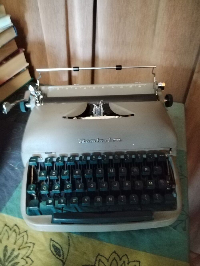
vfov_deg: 67.3
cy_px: 133
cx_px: 100
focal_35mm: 26
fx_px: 200
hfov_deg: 53.1
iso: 2574
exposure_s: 1/14.3
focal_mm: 4.25
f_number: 1.8
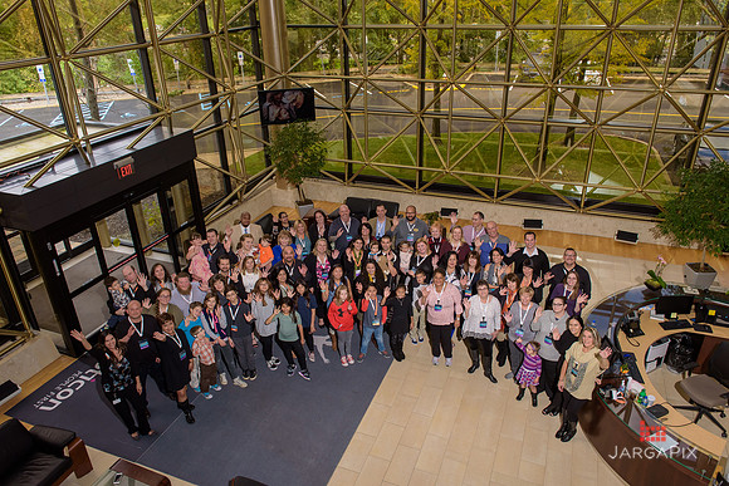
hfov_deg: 69.4
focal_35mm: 26
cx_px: 364
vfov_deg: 49.6
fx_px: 527
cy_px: 243
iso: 1000
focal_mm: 26
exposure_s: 1/125
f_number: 8
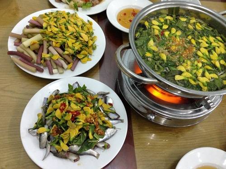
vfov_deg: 42.9
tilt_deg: -57.3
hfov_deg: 55.4
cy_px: 84
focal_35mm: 33
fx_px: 215
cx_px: 113
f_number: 2.4
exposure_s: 1/20
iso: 320
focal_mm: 4.12
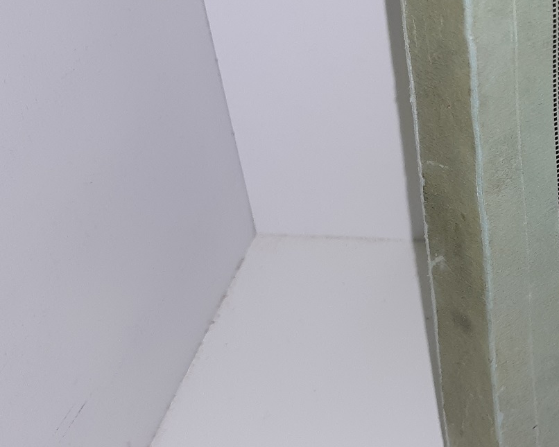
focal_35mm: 70
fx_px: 1158
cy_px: 80
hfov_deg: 24.4
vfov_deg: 21.5
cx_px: 682
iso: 40
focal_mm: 3.7
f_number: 1.7
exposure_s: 1/177
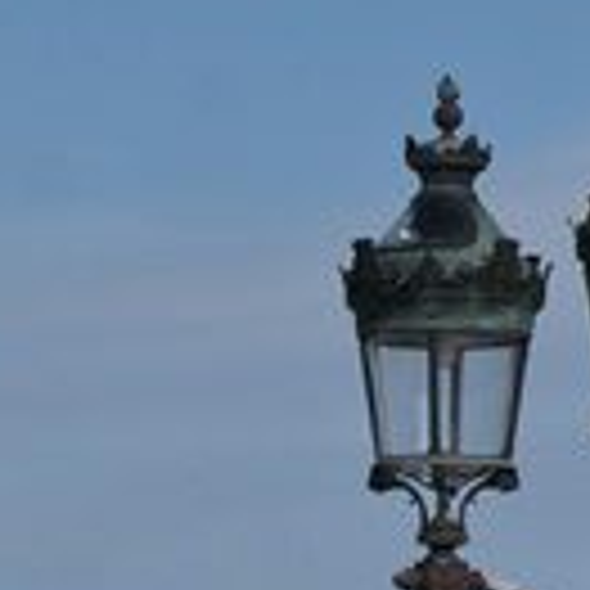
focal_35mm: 438
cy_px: -430
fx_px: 8446
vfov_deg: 4.0
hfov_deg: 3.9
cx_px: 1554
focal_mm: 50
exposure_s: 1/1600
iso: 200
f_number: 7.1
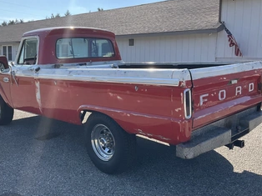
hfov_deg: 50.2
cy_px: 92
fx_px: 280
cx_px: 130
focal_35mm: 37
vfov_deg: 38.6
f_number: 1.8
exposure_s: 1/1195
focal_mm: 3
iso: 25
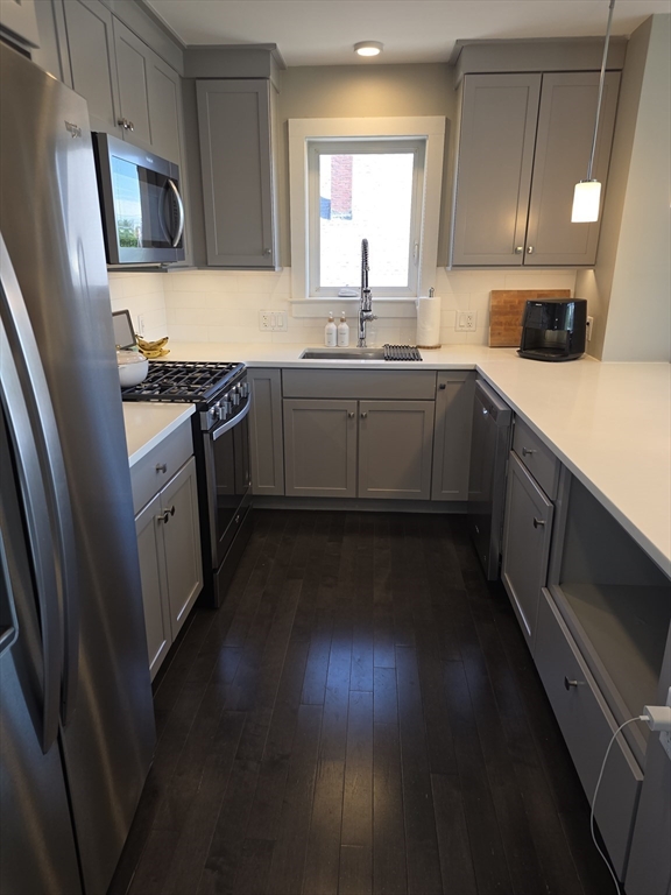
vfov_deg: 73.9
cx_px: 336
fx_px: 594
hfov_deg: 58.9
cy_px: 448
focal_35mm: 23
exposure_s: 1/60
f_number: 1.7
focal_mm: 6.25
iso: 40
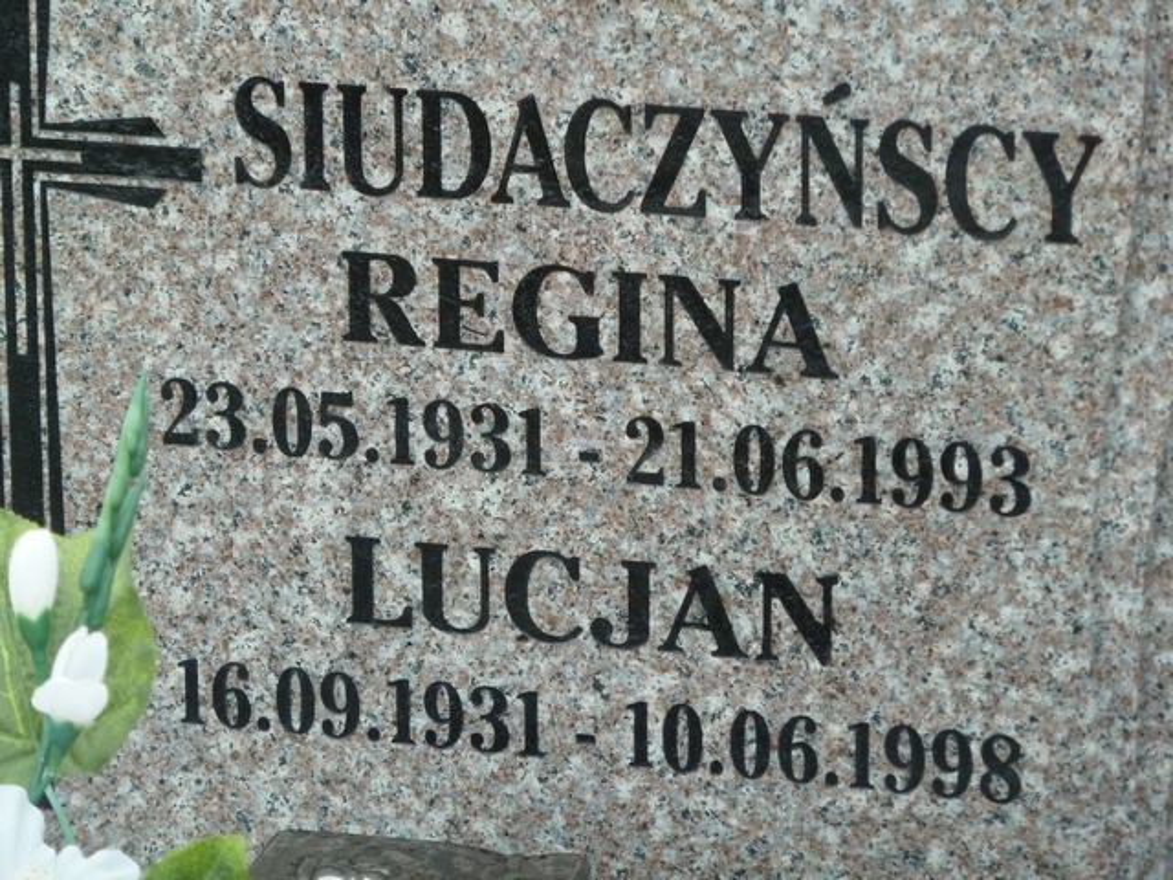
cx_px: 586
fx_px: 6642
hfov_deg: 10.1
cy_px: 440
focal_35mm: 196
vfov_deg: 7.6
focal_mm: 32.1
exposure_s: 1/100
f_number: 4.5
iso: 200
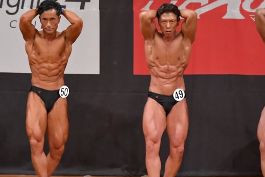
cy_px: 104
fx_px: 2915
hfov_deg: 5.2
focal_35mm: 396
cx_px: 159
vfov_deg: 3.5
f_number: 5.6
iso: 7200
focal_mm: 180
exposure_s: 1/400
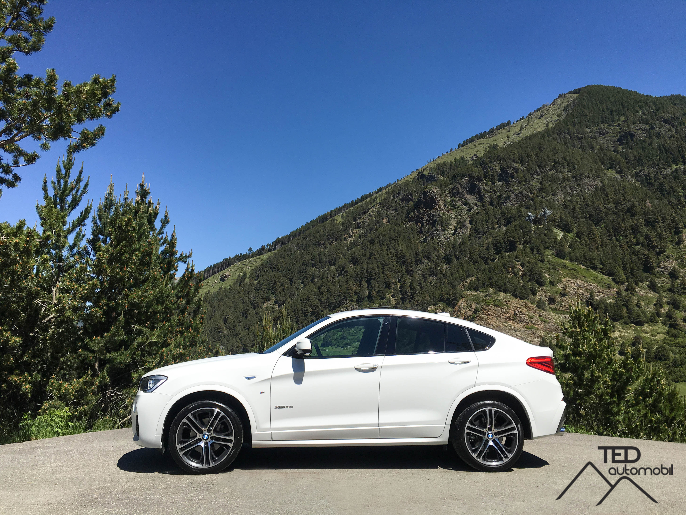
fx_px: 575
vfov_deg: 48.2
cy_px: 258
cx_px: 343
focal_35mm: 29
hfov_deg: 61.7
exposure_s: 1/2000
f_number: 2.2
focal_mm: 4.15
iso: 25
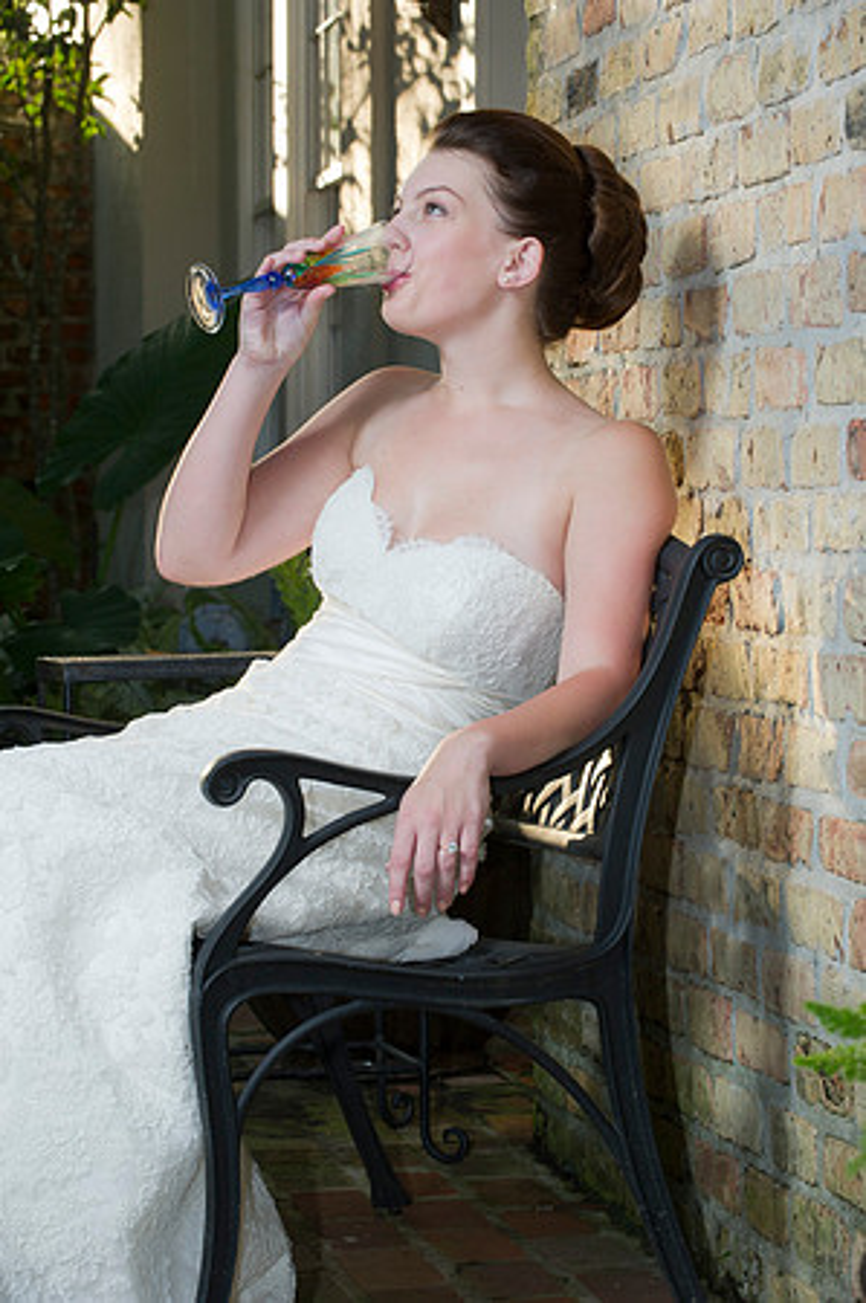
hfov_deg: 13.0
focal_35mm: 105
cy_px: 652
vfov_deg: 19.5
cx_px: 433
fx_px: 3797
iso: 400
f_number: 9
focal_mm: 105
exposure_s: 1/60
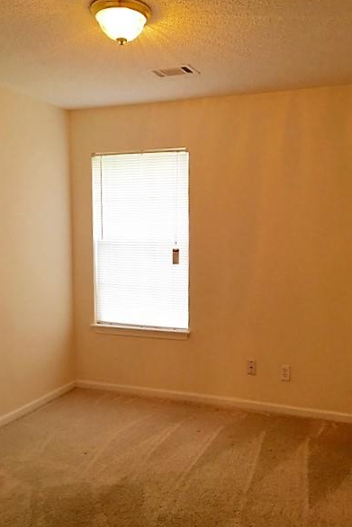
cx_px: 191
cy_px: 267
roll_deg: -2.6
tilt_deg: -3.9
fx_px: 454
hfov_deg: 42.3
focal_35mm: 31
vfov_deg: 60.3
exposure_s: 1/30
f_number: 2.2
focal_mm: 4.15
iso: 40
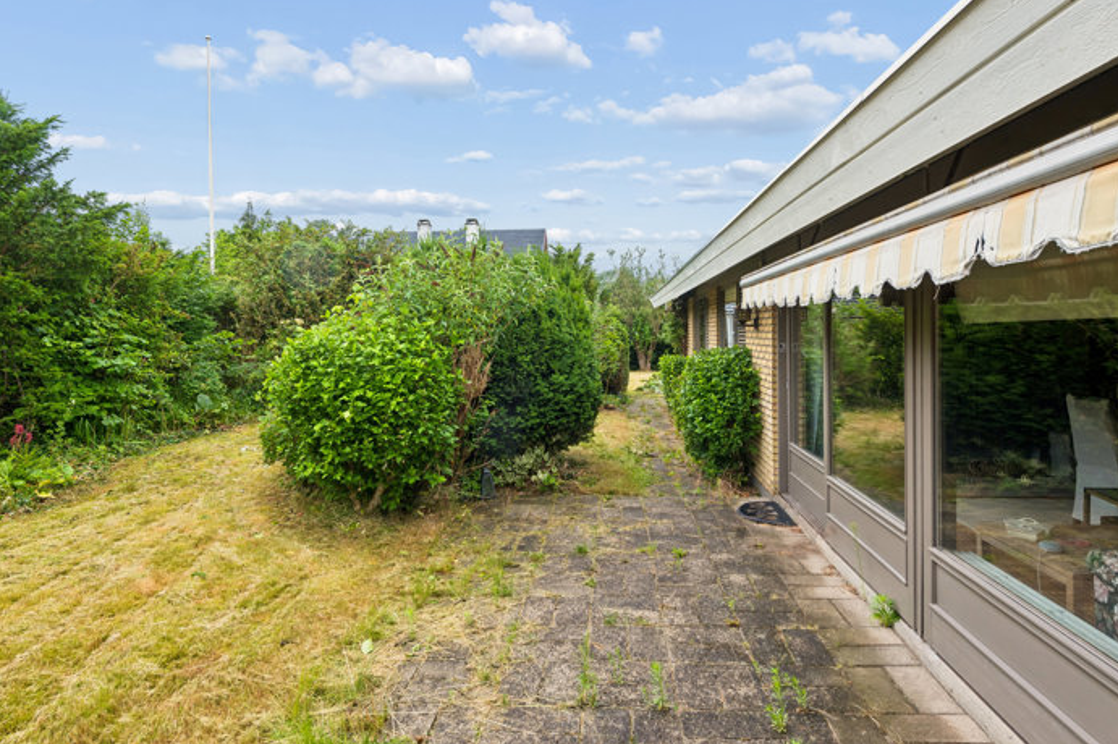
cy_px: 349
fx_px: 683
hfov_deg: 78.6
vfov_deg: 57.1
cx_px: 568
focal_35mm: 22
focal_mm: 19
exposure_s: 1/50
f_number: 10
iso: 200
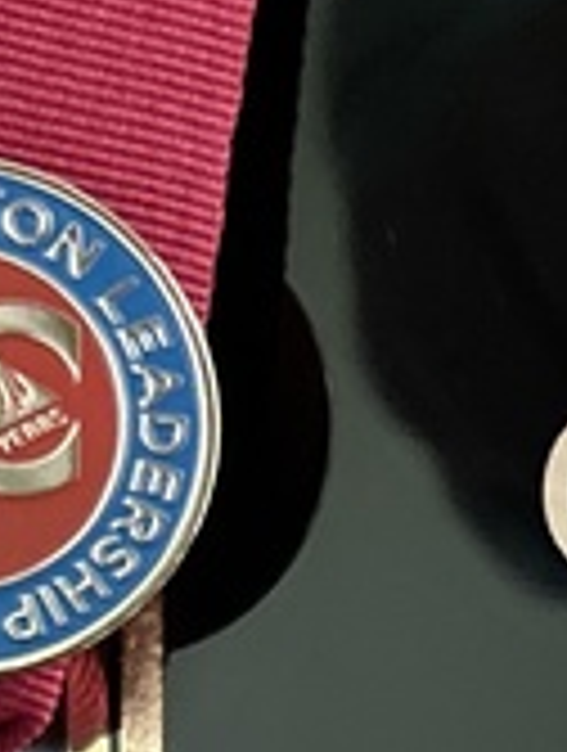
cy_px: 725
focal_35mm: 159
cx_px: 1161
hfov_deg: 8.8
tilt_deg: -16.9
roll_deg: -0.2
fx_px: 3459
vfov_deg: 12.3
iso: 640
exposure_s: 1/35
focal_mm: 5.7
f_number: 1.5
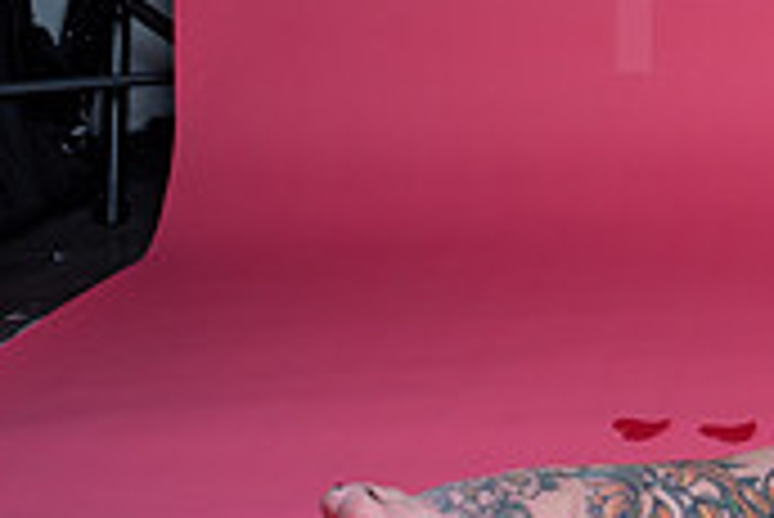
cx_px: 1260
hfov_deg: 15.6
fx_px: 2539
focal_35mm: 118
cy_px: -52
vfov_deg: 11.5
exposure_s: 1/160
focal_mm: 35
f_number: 8
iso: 100
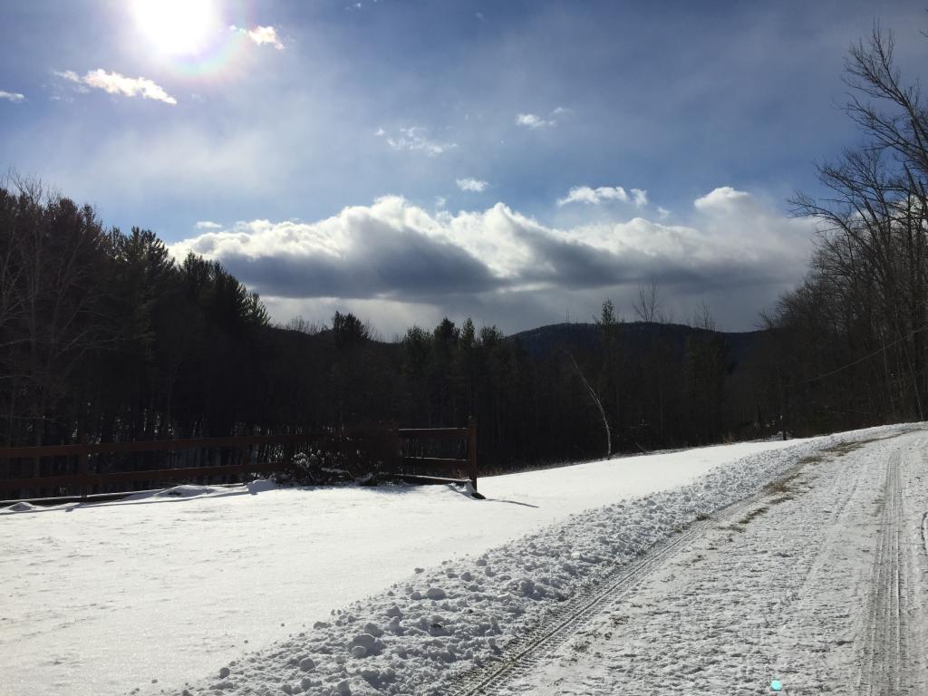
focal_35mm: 29
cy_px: 348
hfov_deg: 61.7
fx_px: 777
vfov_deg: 48.2
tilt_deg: +3.0
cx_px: 464
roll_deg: +1.9
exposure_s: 1/7937
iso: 32
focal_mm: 4.15
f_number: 2.2
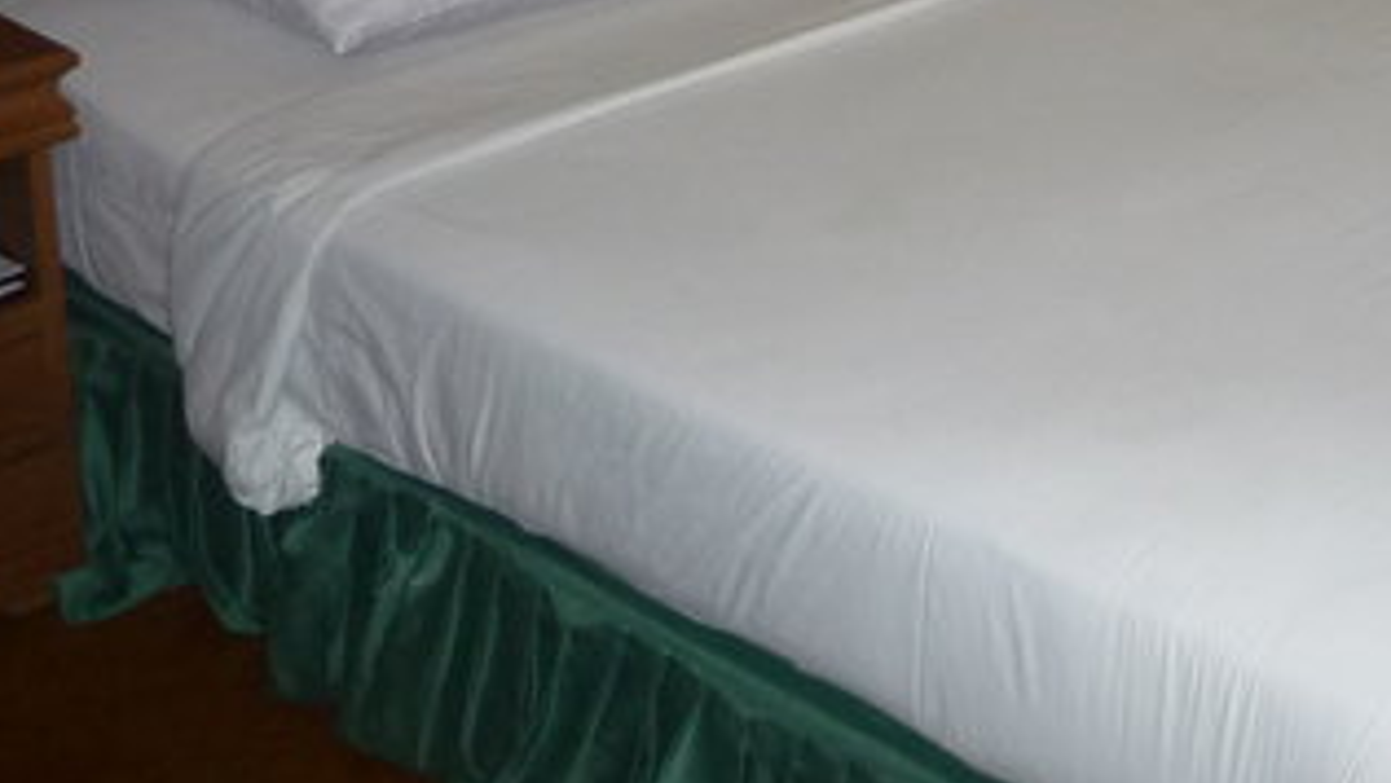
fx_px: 2546
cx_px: 1615
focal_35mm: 69
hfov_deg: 27.4
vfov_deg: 16.3
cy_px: -312
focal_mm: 4.4
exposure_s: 1/30
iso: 200
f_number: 2.8
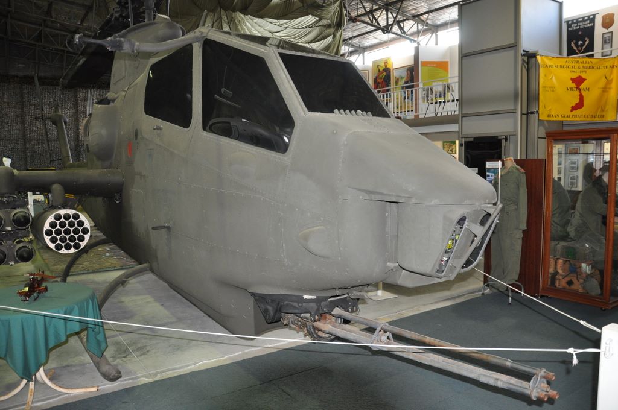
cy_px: 205
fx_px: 463
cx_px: 309
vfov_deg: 47.8
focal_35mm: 27
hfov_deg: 67.4
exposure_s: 1/60
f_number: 3.5
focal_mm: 18
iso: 800
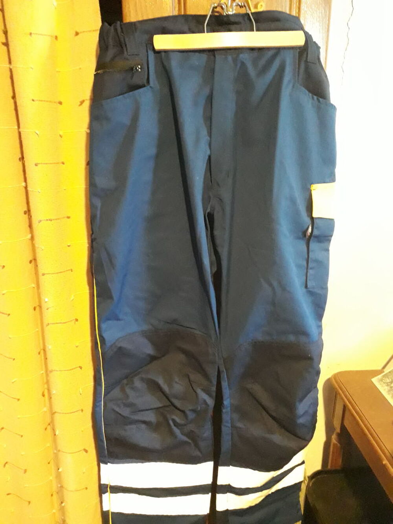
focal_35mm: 27
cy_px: 262
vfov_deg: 65.3
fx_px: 409
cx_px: 196
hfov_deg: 51.4
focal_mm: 3.6
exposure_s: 1/17
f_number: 1.9
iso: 800
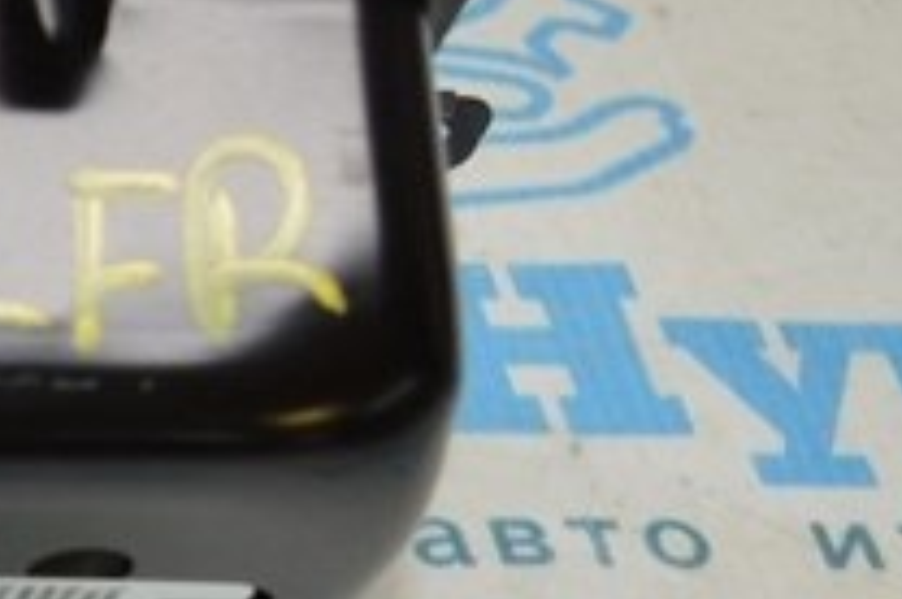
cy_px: 831
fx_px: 3327
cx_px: -729
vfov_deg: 10.0
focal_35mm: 133
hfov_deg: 13.8
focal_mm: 18
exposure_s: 1/100
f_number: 4
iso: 400
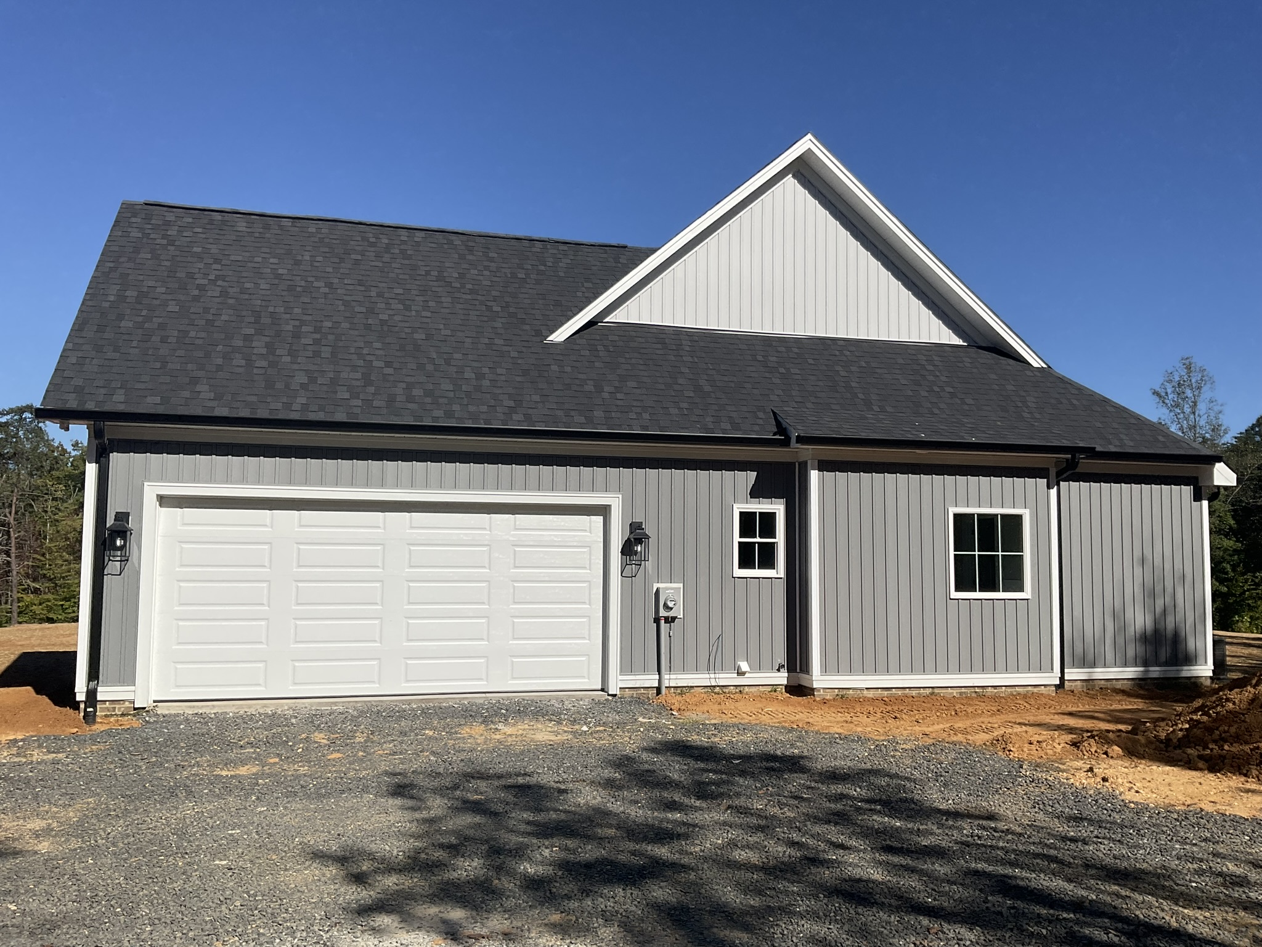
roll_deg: -0.8
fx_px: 1057
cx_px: 631
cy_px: 474
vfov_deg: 48.2
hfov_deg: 61.7
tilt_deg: +4.2
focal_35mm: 29
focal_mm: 3
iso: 20
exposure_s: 1/3534
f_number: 1.8
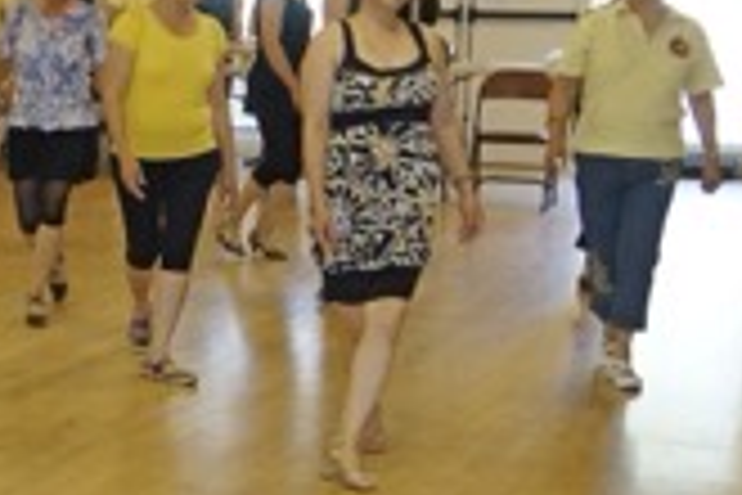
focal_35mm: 96
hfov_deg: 19.4
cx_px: -256
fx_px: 1979
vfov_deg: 14.2
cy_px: 374
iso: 400
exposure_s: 1/60
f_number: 2.8
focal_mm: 22
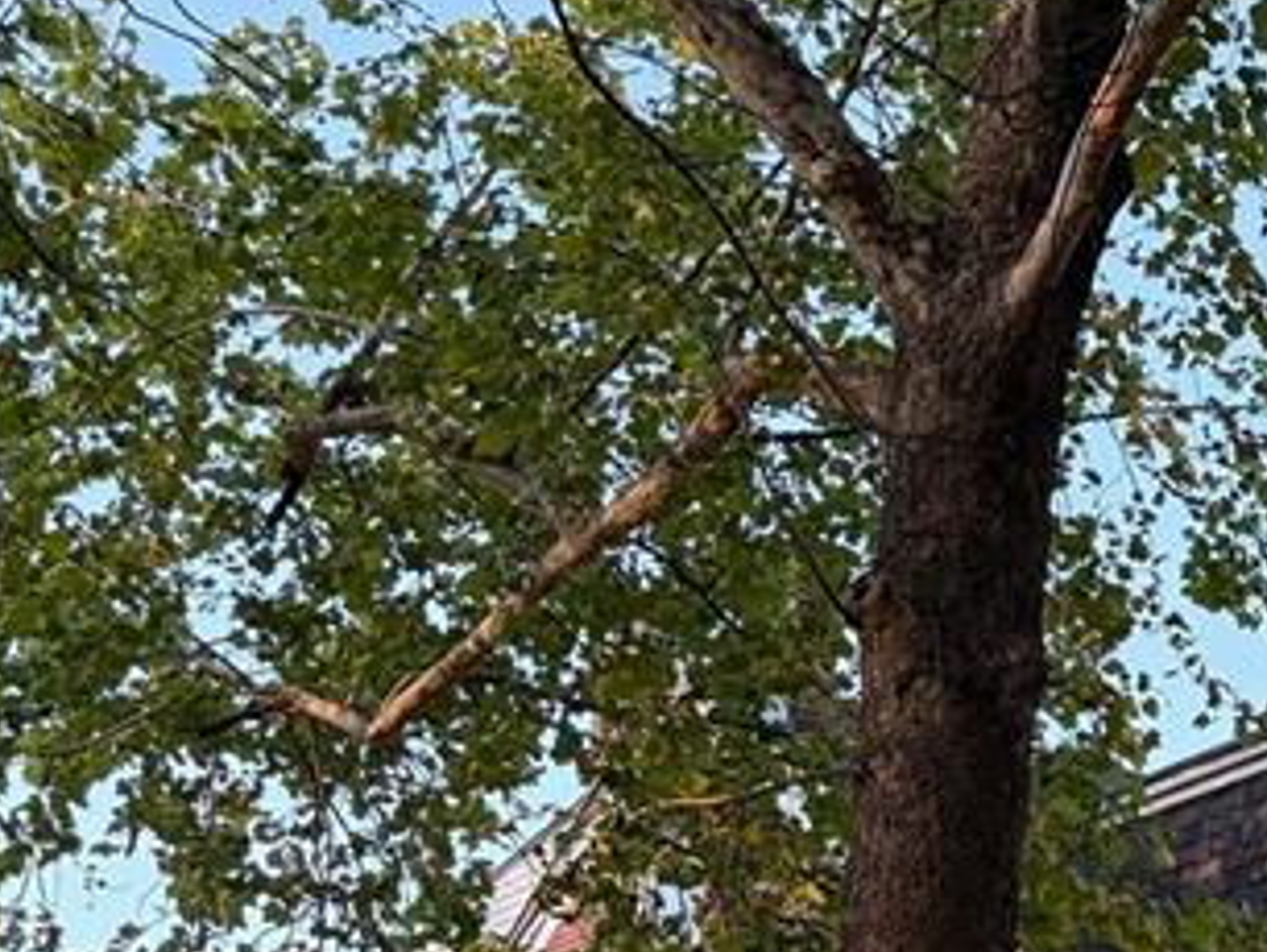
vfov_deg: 16.5
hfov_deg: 19.7
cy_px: 1031
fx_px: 3187
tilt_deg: +14.4
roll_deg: +1.7
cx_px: 1872
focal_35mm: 87
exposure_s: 1/225
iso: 125
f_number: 1.6
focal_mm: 5.96
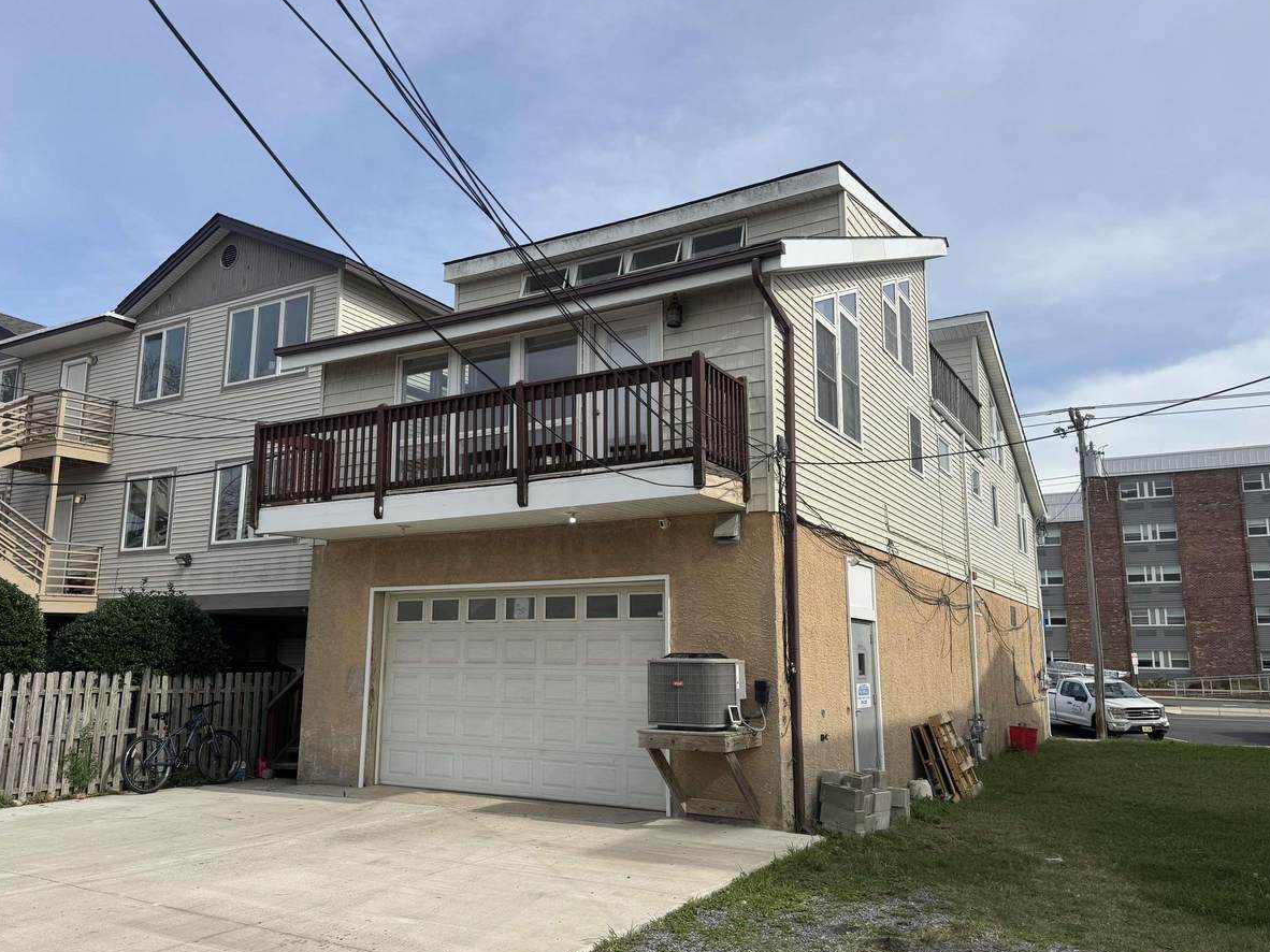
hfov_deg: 67.3
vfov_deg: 53.0
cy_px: 486
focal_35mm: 26
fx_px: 954
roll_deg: -0.8
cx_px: 615
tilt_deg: +10.0
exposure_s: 1/4950
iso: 80
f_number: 1.78
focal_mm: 6.76
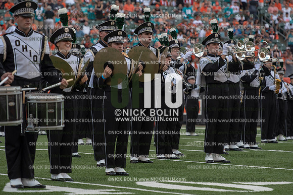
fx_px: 1709
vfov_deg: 6.5
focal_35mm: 210
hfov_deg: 9.8
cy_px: 98
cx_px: 146
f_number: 5.6
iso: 400
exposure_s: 1/1250
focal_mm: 210
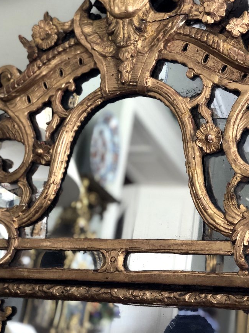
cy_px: 167
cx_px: 163
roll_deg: +0.9
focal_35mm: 72
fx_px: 691
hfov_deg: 20.4
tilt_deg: +3.7
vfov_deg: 27.0
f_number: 2.4
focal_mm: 6
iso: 100
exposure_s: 1/30
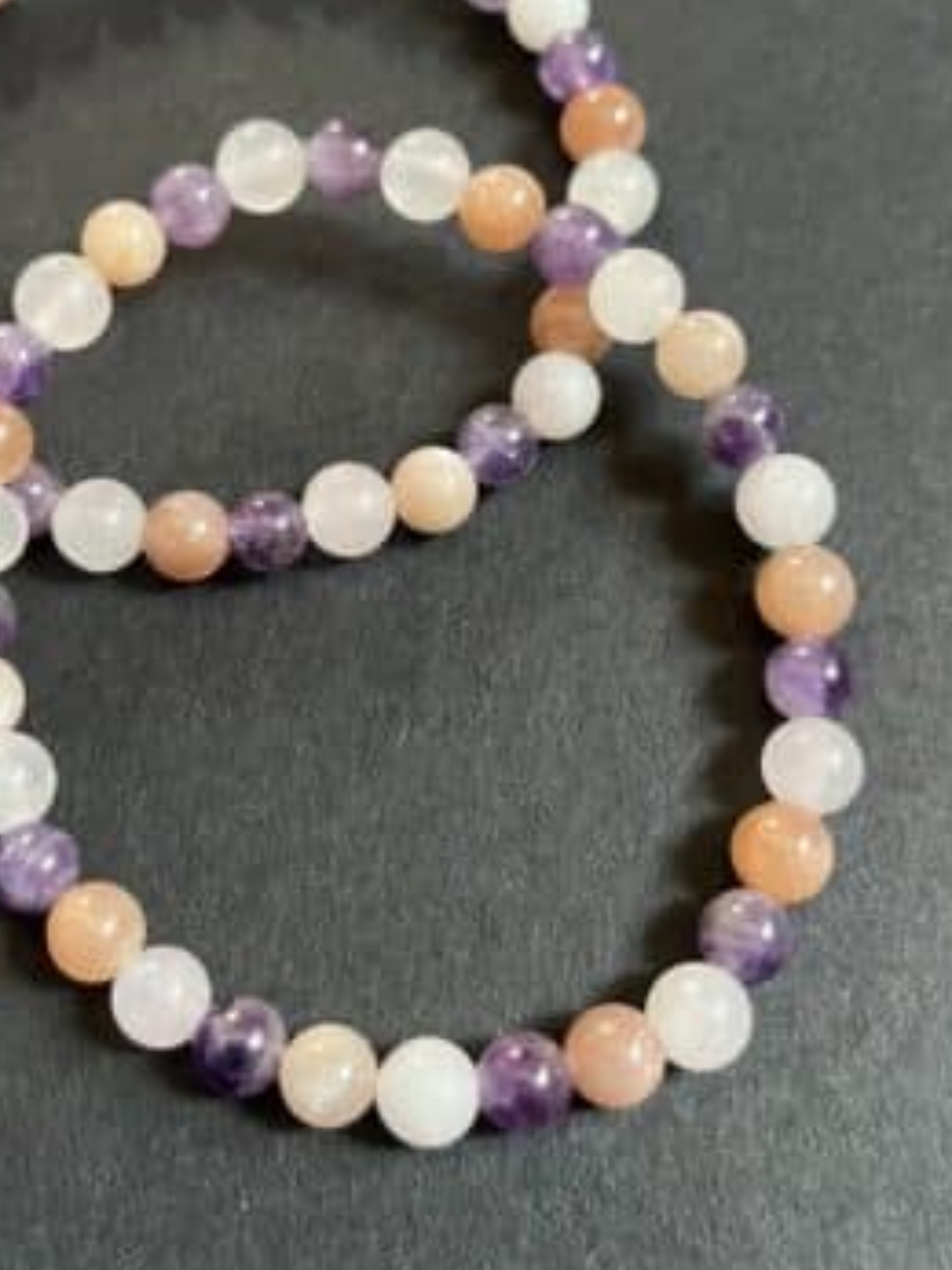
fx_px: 1541
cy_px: 512
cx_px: 359
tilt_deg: -66.1
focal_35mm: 42
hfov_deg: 34.2
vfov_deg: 44.6
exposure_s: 1/60
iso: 500
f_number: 1.6
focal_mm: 5.1
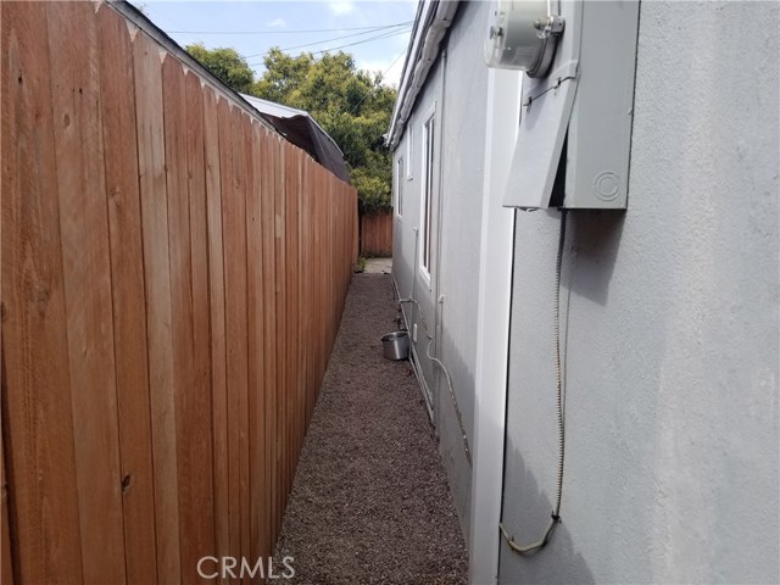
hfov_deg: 67.3
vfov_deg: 53.1
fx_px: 586
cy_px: 292
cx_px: 390
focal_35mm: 26
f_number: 1.7
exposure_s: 1/1224
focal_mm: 4.3
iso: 50
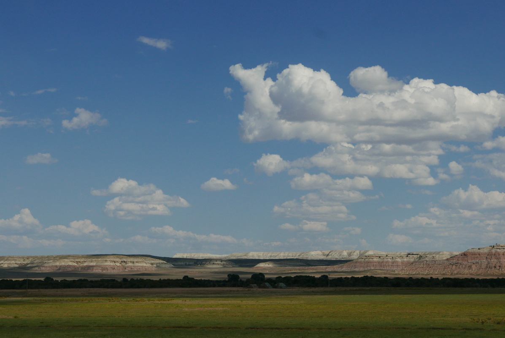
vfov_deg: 15.4
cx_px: 252
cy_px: 169
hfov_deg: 22.9
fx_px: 1249
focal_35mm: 89
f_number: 5.6
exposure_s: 1/2500
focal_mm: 34
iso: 200
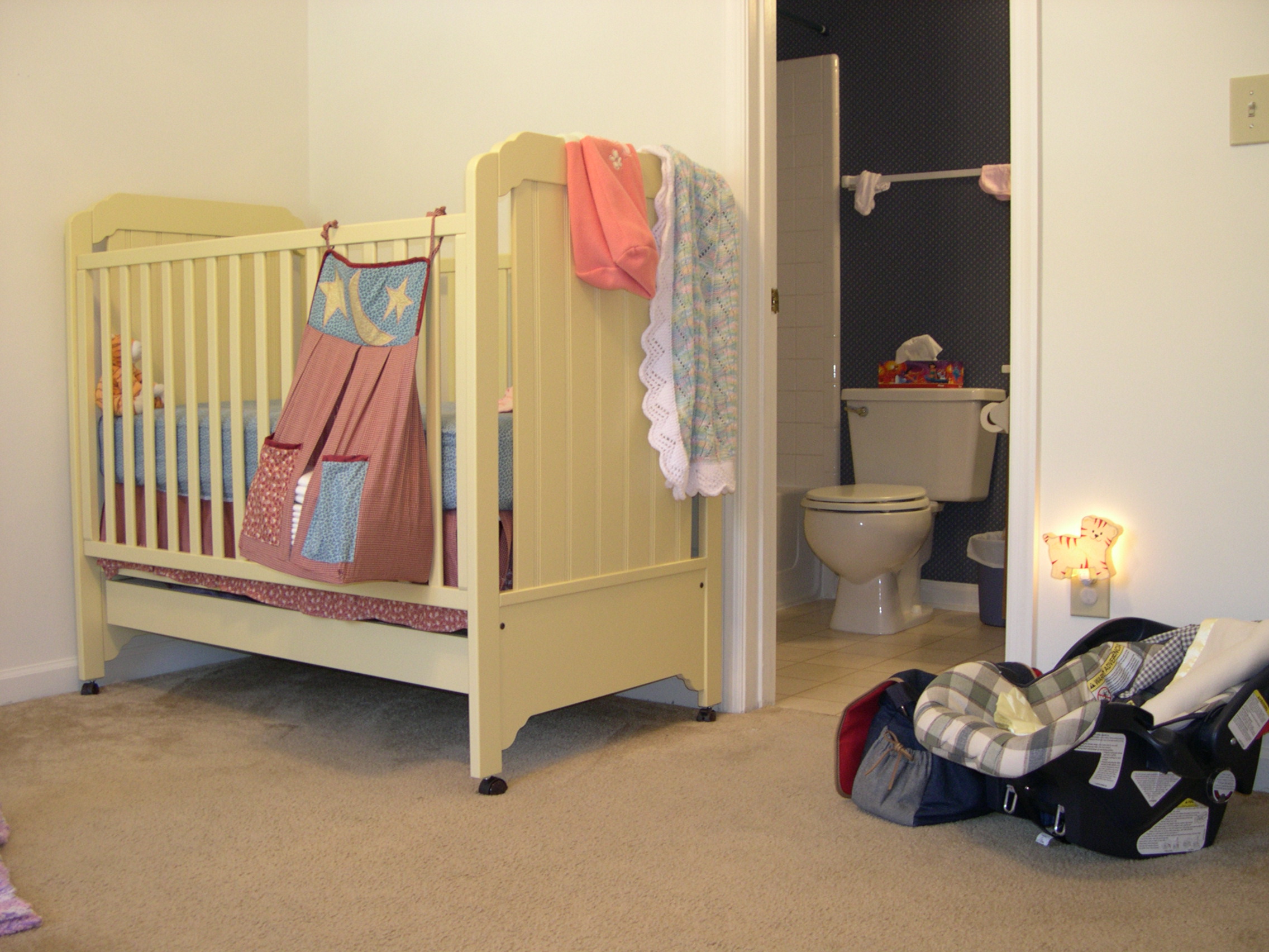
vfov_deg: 37.7
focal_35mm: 38
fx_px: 1393
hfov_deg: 49.0
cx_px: 634
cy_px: 476
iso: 200
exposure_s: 1/17.3
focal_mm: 8
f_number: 2.8
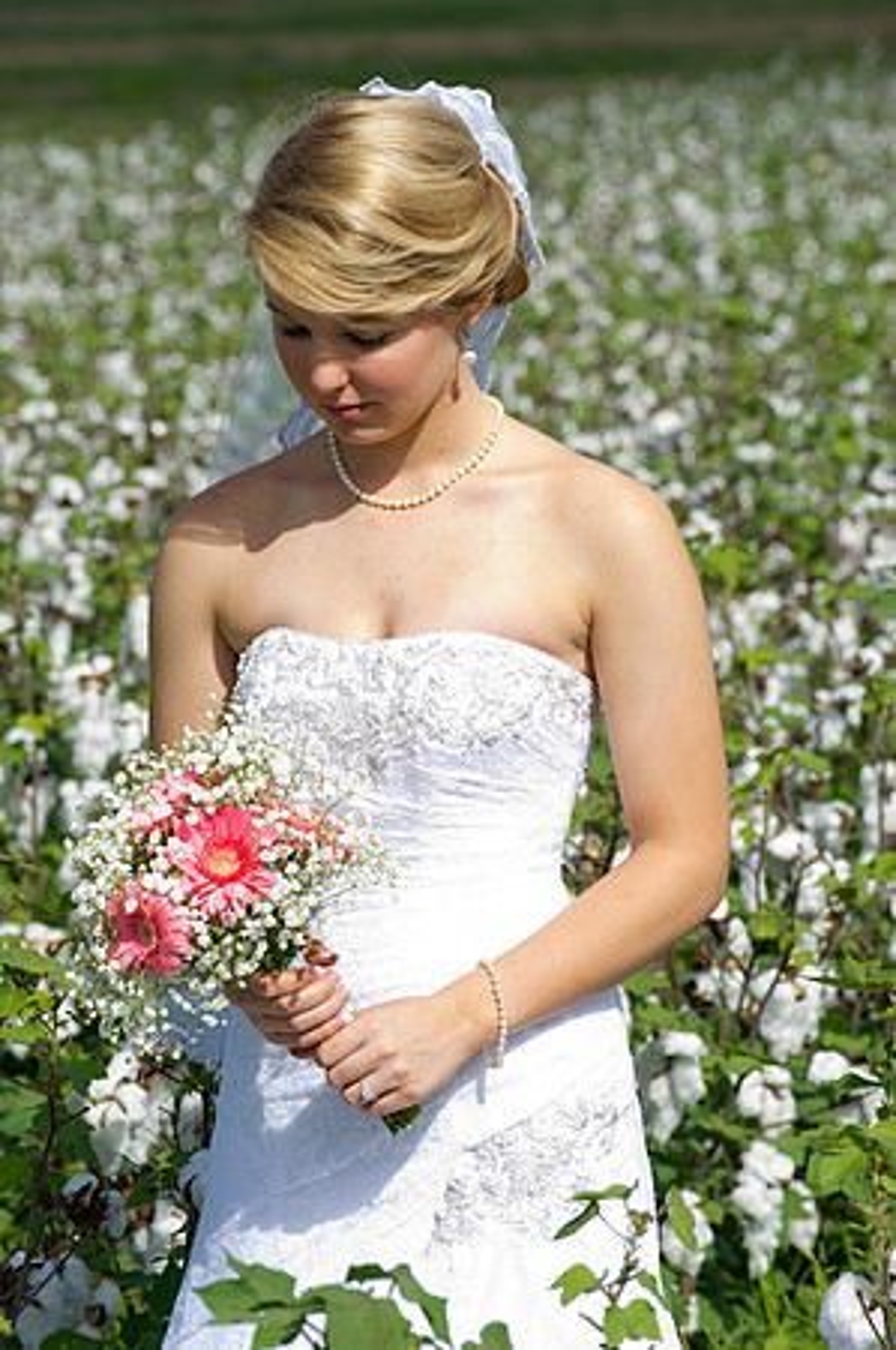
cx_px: 448
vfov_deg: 12.1
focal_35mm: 170
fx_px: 6361
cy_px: 675
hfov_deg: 8.1
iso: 160
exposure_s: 1/200
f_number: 8
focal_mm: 170
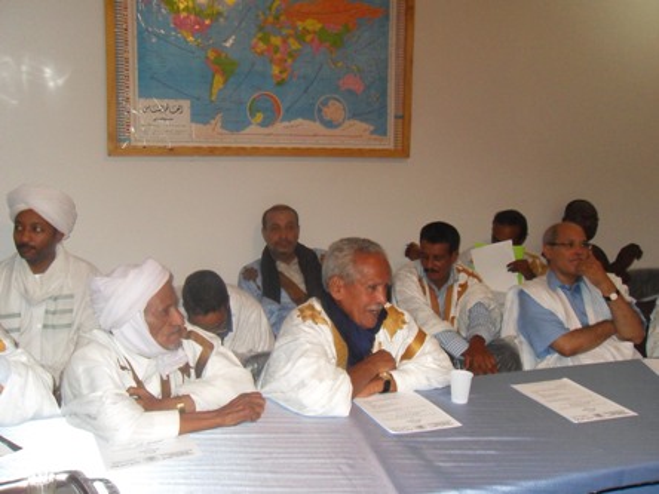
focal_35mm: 35
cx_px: 330
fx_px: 666
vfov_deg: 40.7
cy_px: 247
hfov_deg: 52.6
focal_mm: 6.3
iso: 400
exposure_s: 1/45
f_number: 3.5
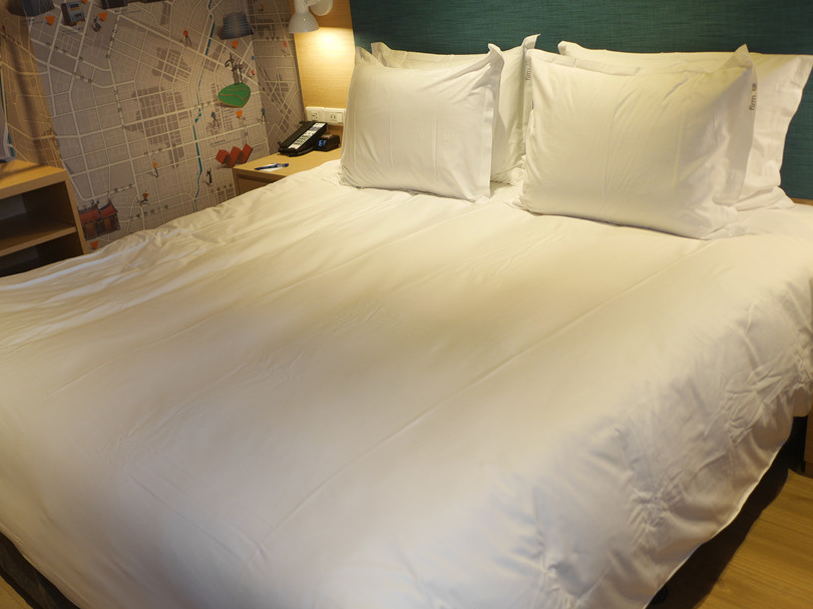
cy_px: 313
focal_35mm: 37
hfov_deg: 50.0
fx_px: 869
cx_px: 361
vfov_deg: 38.7
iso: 200
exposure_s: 1/100
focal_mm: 15
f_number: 1.8
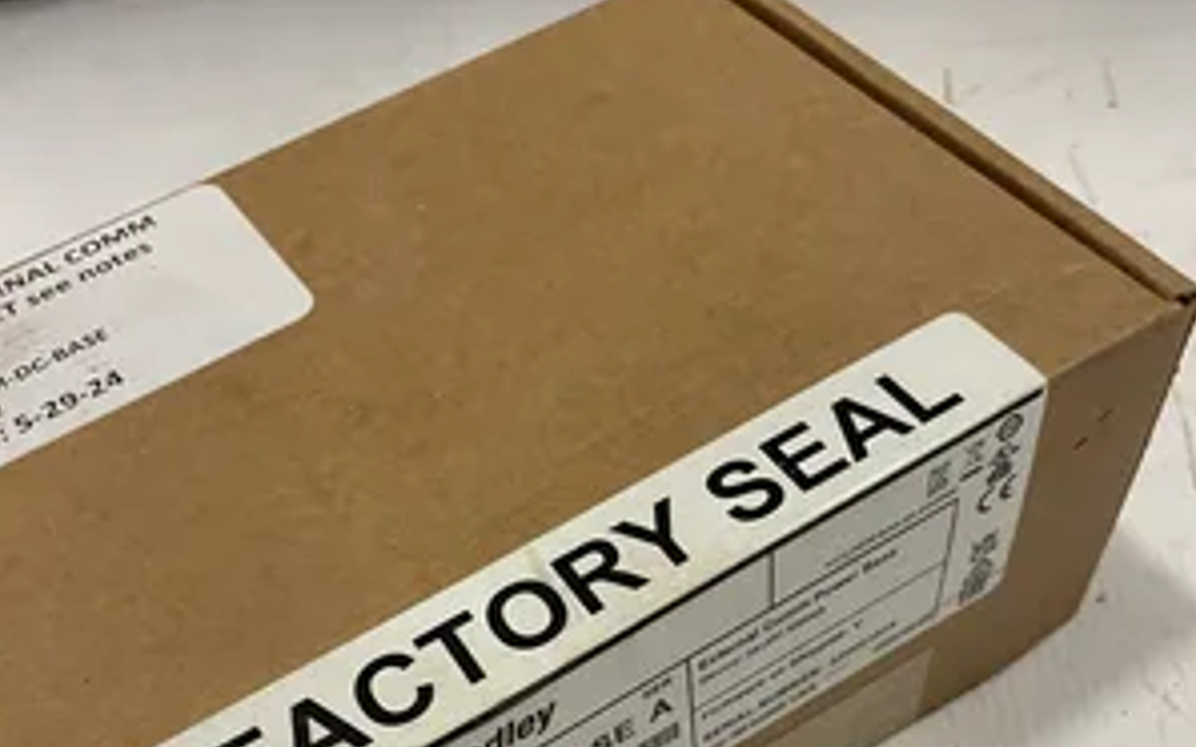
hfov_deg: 52.8
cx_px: 598
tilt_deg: -57.2
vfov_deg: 32.4
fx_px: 1206
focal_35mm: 37
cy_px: 695
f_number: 1.6
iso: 125
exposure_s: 1/60
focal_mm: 4.2
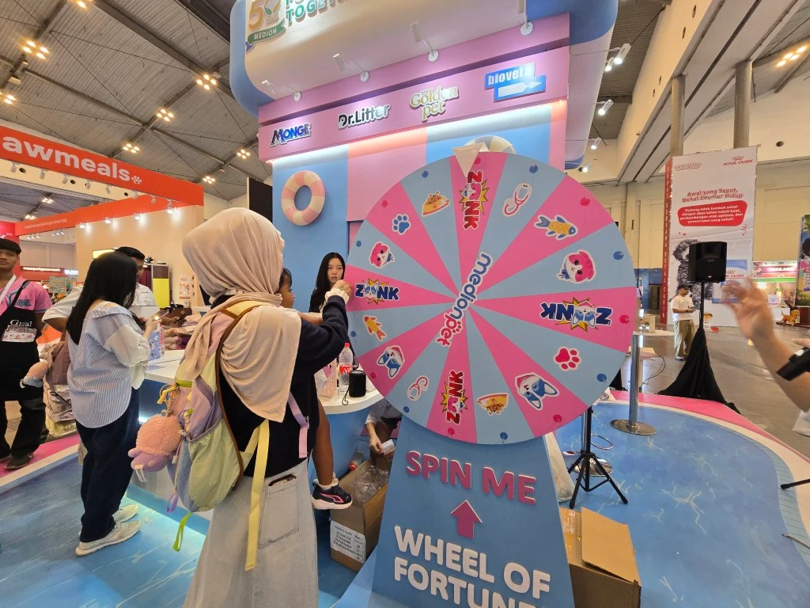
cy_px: 304
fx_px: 304
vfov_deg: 89.9
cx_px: 405
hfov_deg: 106.2
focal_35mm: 13
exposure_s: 1/50
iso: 125
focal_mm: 2.2
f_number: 2.2
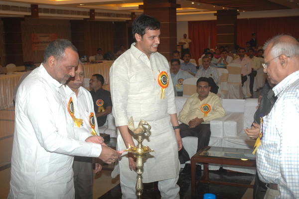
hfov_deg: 37.9
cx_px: 150
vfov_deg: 25.7
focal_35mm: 52
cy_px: 100
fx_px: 436
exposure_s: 1/60
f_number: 4.5
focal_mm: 35
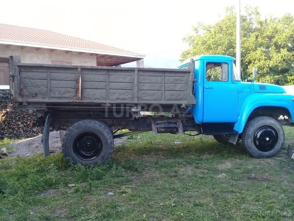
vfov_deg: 45.4
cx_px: 147
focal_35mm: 31
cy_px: 110
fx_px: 263
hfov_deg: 58.4
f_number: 2.2
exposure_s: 1/100
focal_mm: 3.3
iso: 64
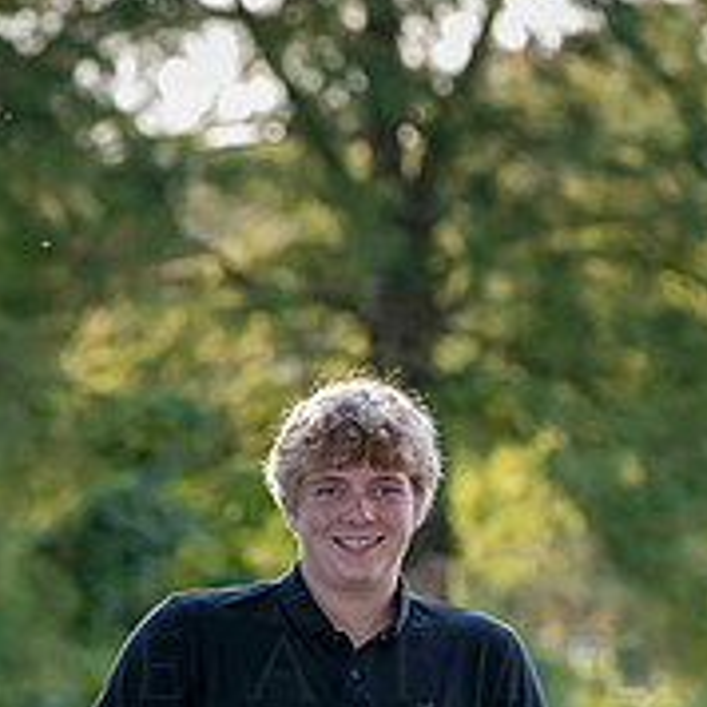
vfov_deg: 7.2
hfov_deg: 7.3
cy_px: 806
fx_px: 5569
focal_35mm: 241
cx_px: 397
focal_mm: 112
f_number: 4.5
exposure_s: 1/640
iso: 800
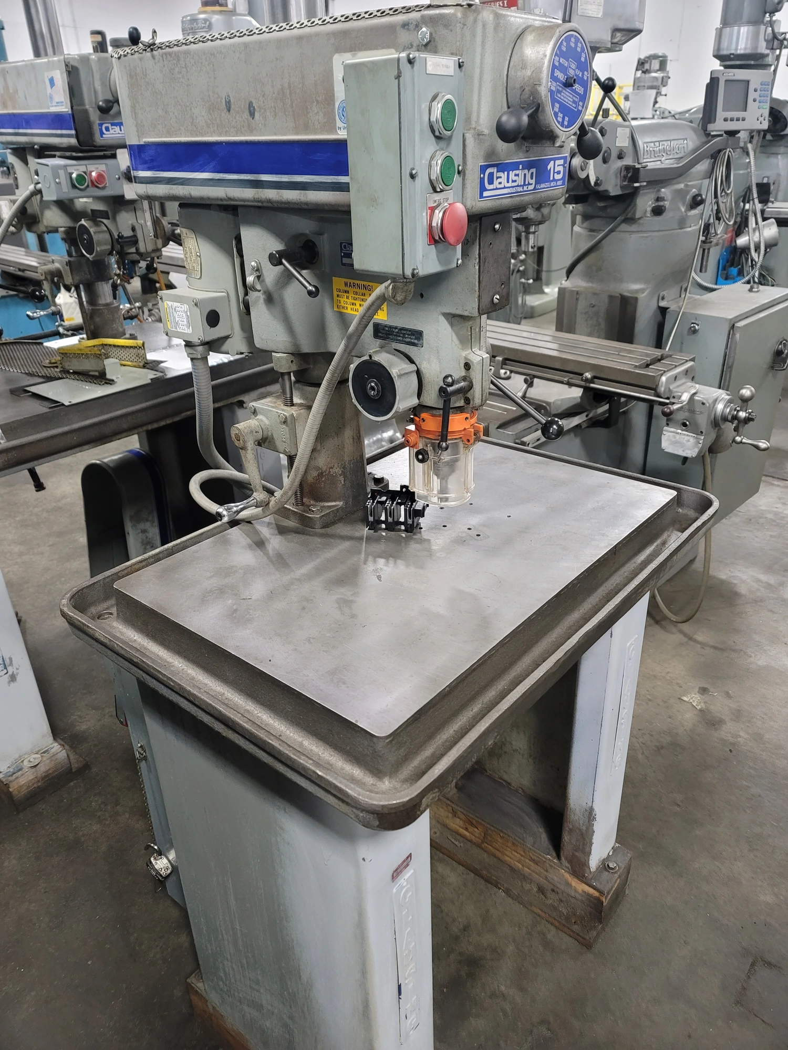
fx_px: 759
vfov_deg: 69.4
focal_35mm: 25
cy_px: 525
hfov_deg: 54.9
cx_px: 394
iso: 500
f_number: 1.8
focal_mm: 7
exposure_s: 1/40
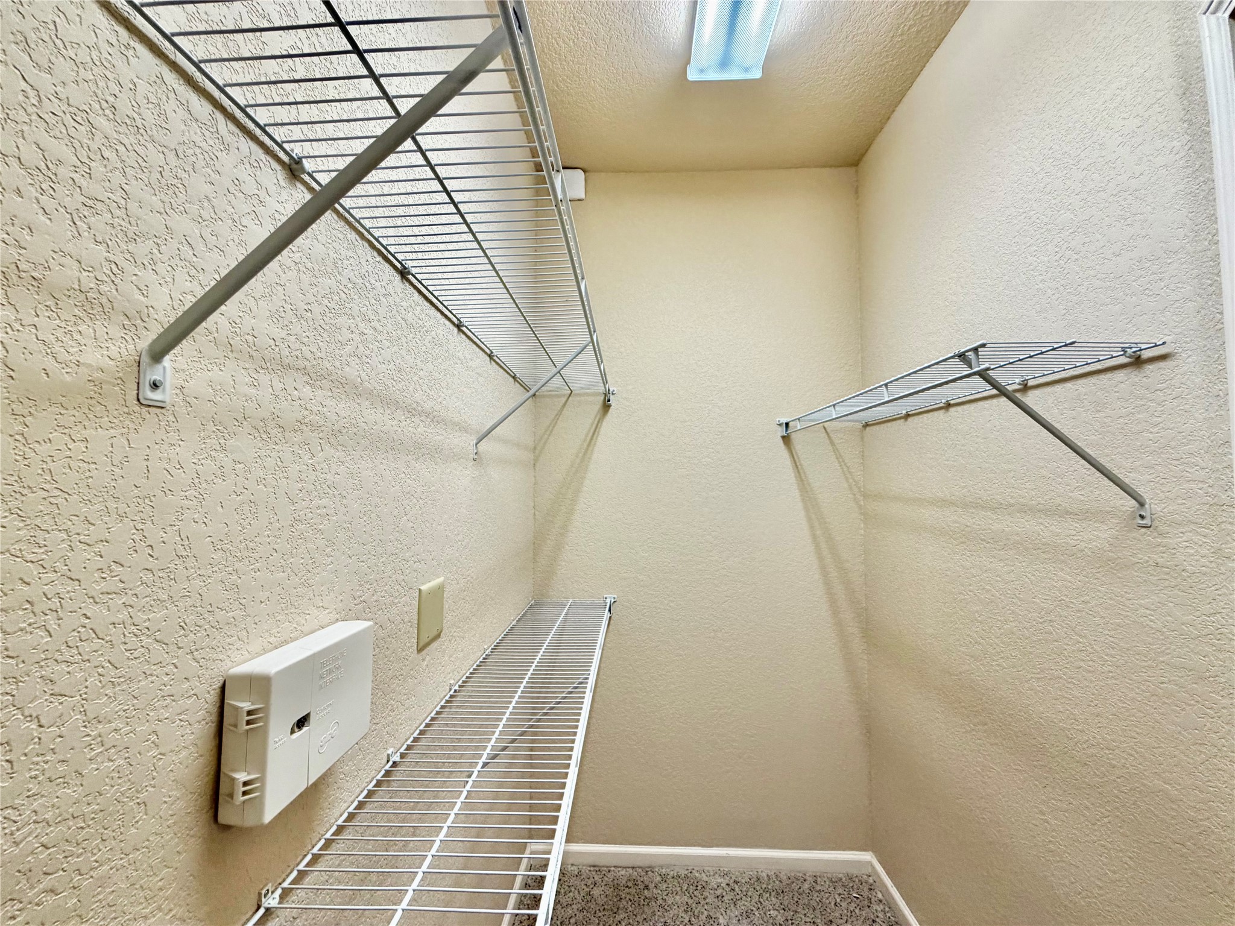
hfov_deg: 102.1
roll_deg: +0.0
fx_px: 499
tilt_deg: +3.6
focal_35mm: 14
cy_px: 463
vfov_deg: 85.7
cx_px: 618
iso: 200
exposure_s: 1/120
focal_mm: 2.22
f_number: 2.2
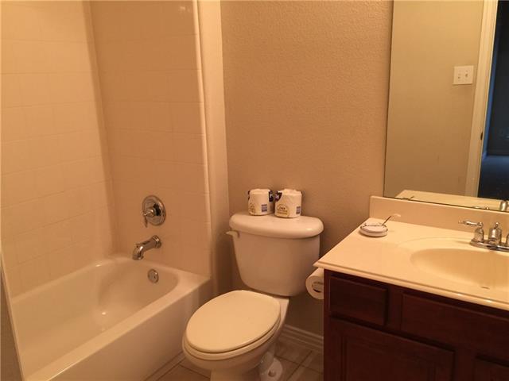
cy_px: 190
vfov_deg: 48.2
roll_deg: +0.0
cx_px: 254
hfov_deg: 61.7
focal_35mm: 29
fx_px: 426
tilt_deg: -15.2
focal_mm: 4.15
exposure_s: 1/15
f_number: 2.2
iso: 50
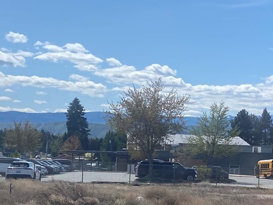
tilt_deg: +0.6
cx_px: 272
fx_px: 623
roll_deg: -1.4
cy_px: 147
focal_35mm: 79
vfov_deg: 18.6
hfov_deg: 23.7
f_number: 1.8
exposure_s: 1/5025
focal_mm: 4.25
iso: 32
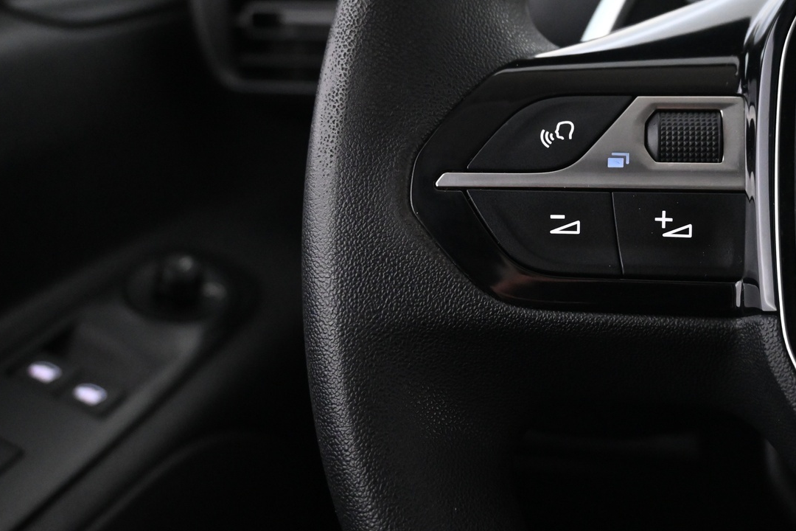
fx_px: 1070
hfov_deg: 39.9
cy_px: 221
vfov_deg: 27.8
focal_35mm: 48
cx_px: 575
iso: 3200
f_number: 4
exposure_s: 1/30
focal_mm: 21.5
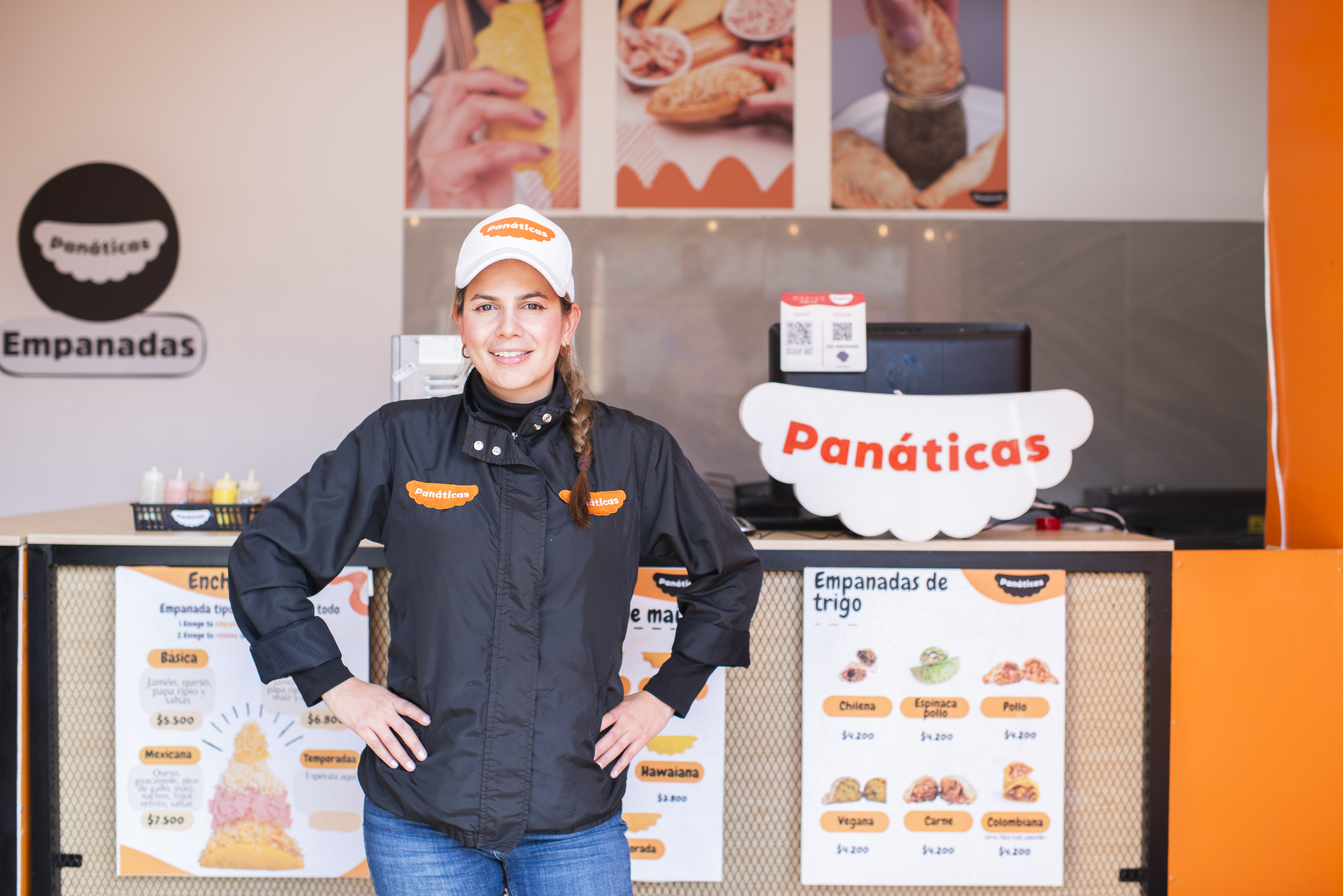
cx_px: 672
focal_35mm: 36
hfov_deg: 53.1
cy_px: 448
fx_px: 1345
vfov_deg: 36.9
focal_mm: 35
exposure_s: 1/125
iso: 100
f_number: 2.8
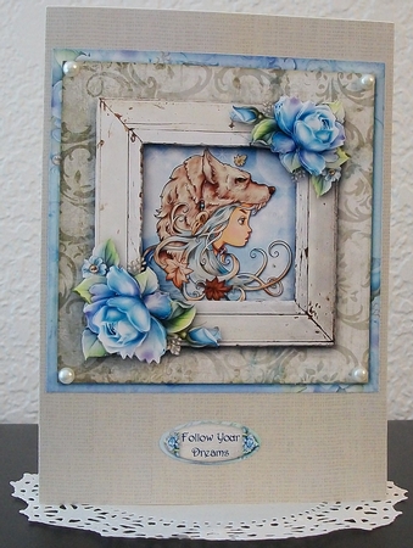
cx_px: 206
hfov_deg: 44.3
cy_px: 274
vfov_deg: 56.7
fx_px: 508
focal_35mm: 32
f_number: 2.9
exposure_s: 1/8
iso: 220
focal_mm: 5.7
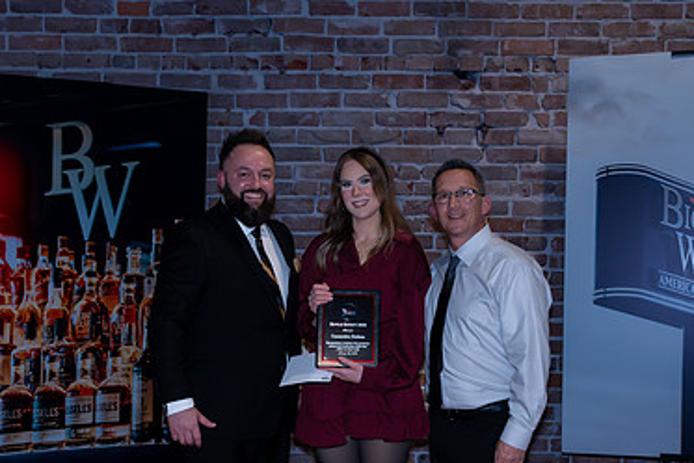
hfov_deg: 35.6
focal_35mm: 56
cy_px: 356
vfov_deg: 23.9
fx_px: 1080
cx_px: 359
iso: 6400
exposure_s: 1/320
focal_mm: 36
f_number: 5
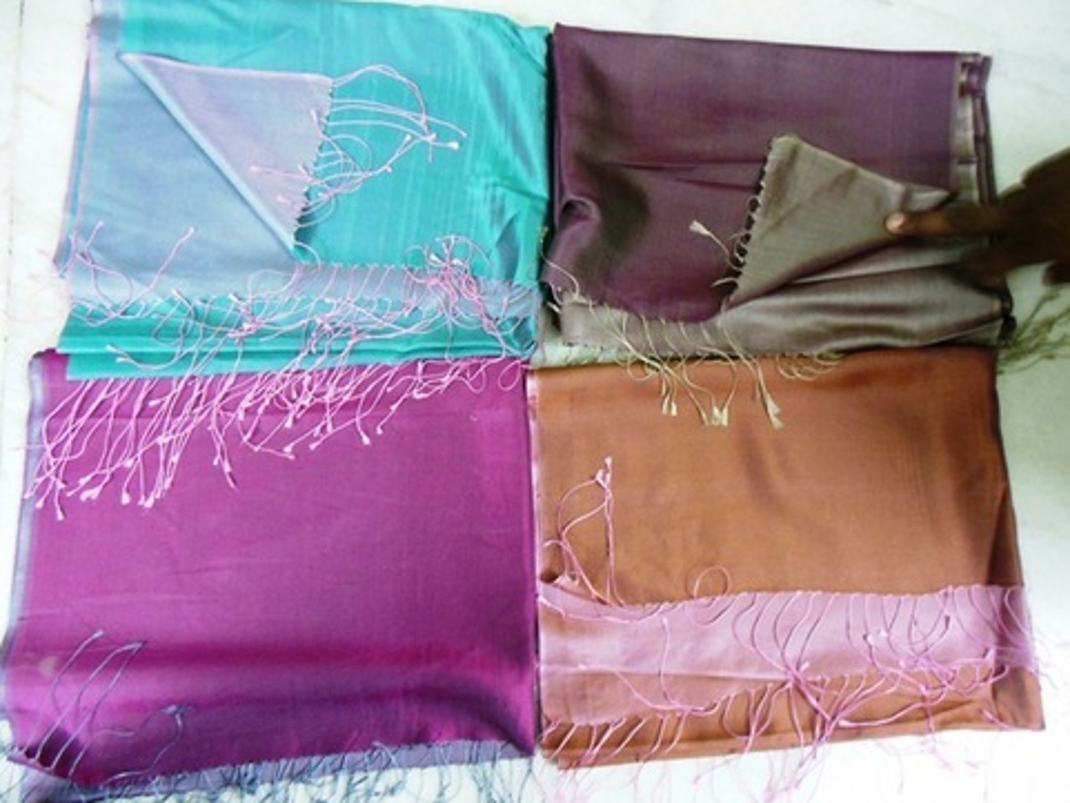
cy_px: 390
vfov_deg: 53.1
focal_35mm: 26
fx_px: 804
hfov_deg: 67.3
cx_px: 534
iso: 800
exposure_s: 1/5
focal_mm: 4.5
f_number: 3.2
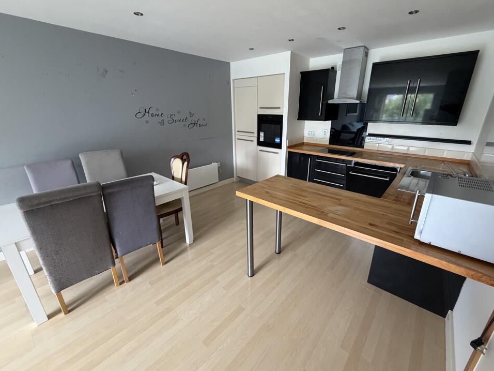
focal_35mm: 15
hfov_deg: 98.1
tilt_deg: -17.4
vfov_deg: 81.7
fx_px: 214
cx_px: 258
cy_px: 183
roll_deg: +0.3
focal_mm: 2.22
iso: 320
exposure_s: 1/83
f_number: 2.2
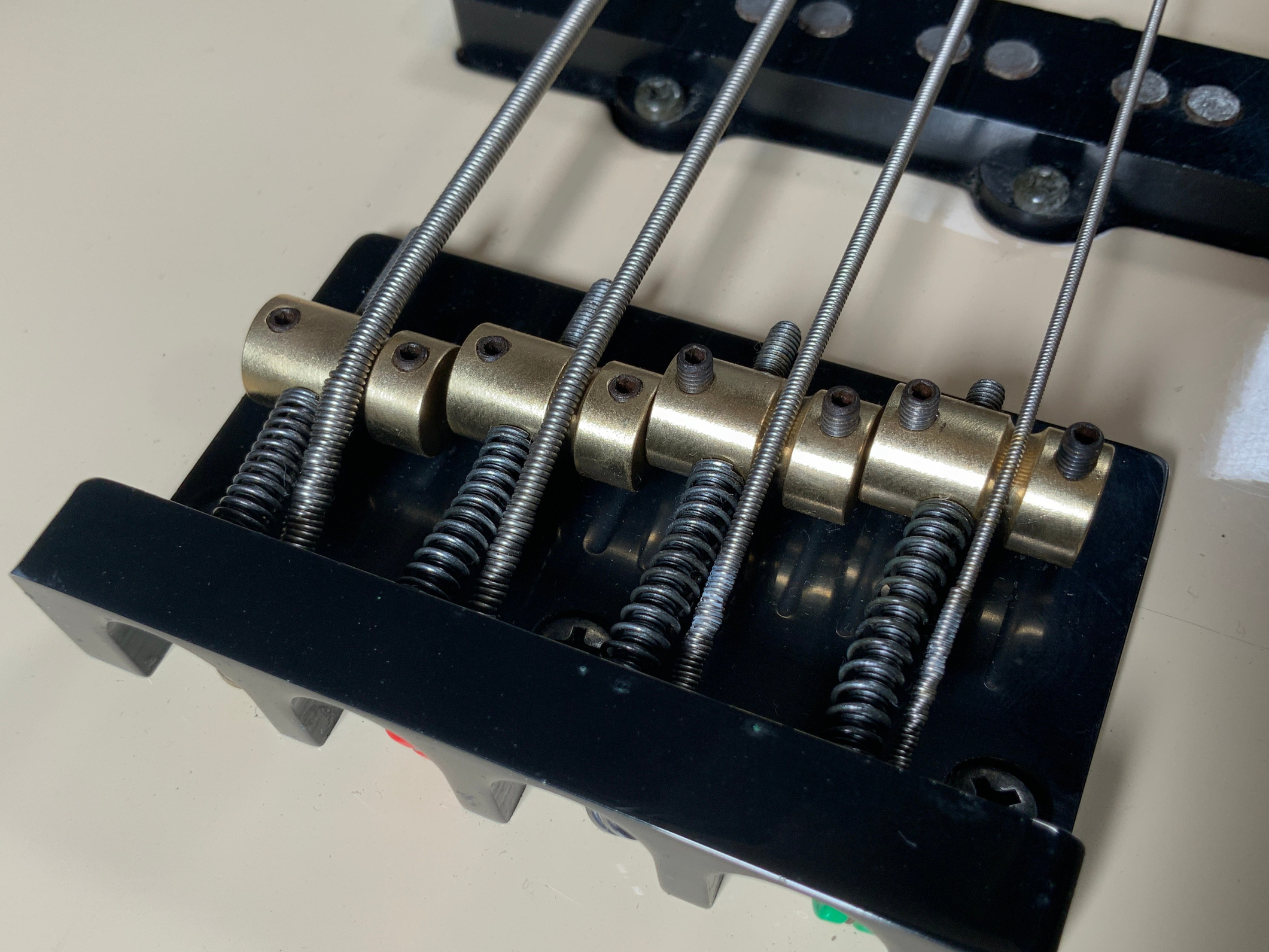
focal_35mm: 35
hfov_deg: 52.6
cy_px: 544
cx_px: 622
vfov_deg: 40.6
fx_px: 1283
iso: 25
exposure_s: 1/104
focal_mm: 3
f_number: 1.8
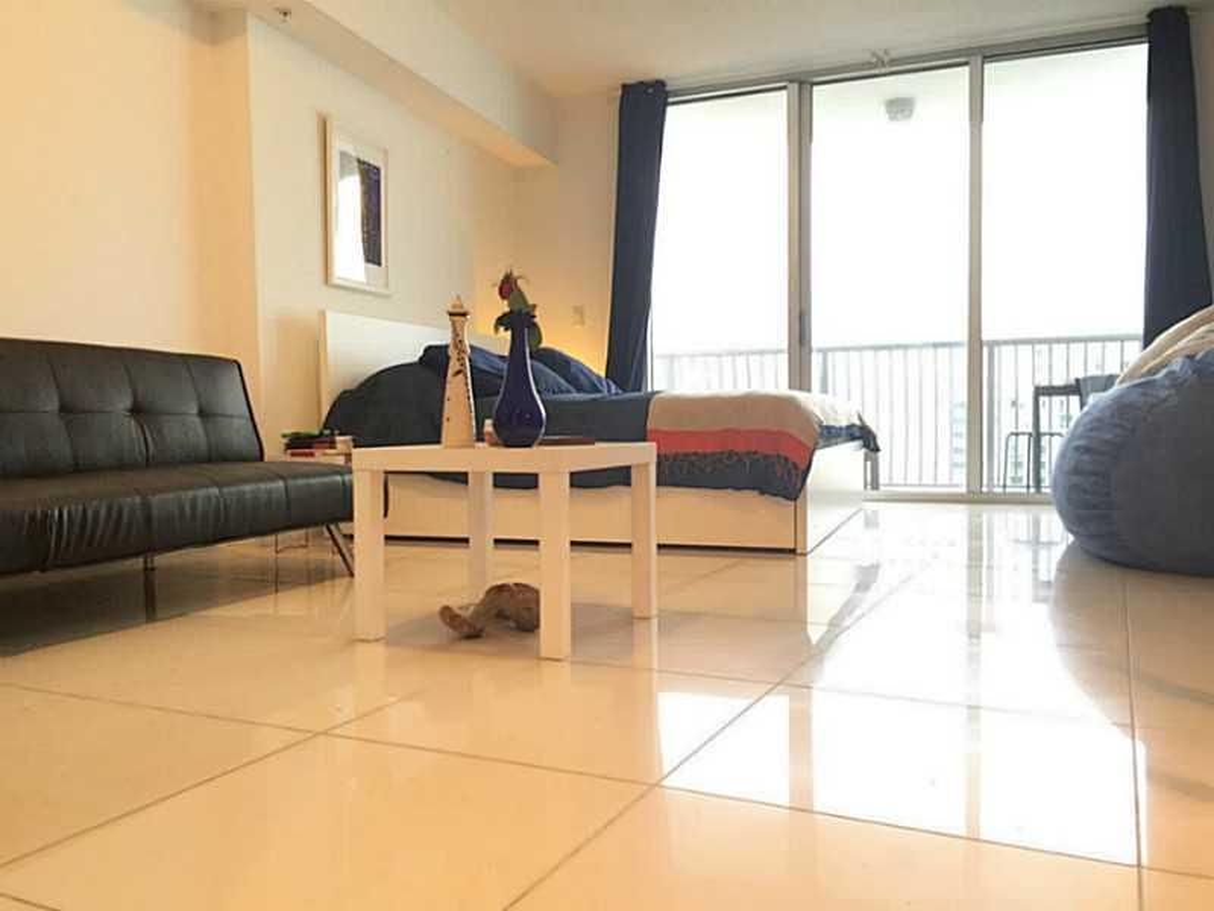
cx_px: 607
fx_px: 1017
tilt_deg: -1.5
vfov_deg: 48.2
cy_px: 456
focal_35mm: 29
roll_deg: +0.3
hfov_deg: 61.7
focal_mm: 4.15
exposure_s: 1/15
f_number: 2.2
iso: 50
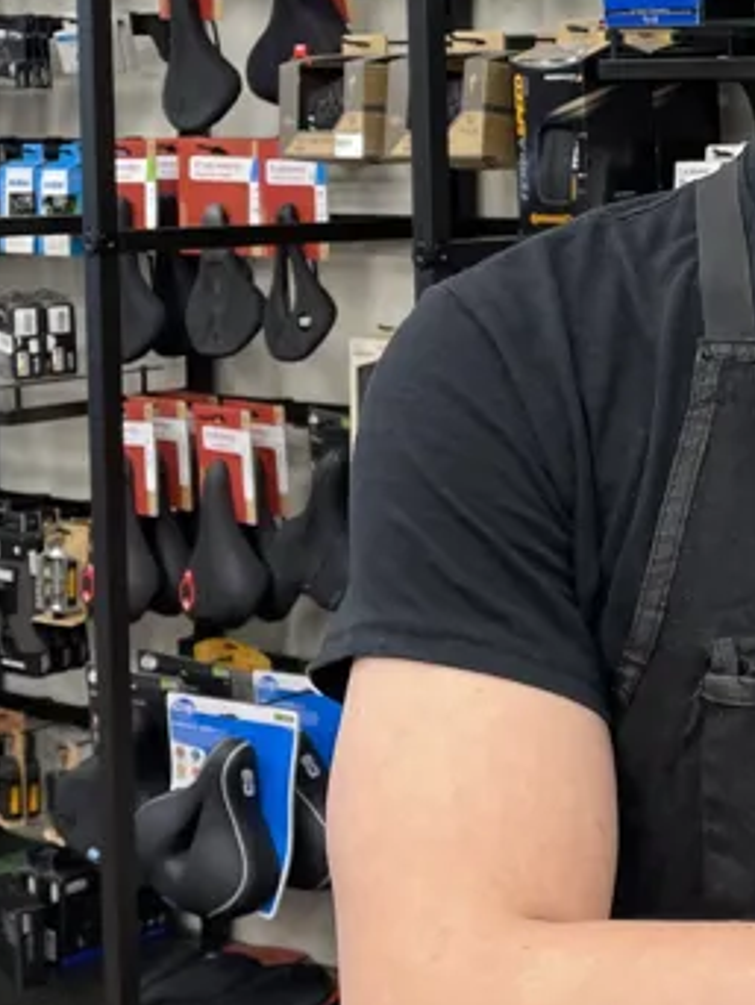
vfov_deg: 23.9
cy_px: 300
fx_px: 2353
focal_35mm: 81
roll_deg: -0.1
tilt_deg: -4.9
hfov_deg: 17.1
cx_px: 999
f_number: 1.6
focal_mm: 4.2
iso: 125
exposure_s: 1/120
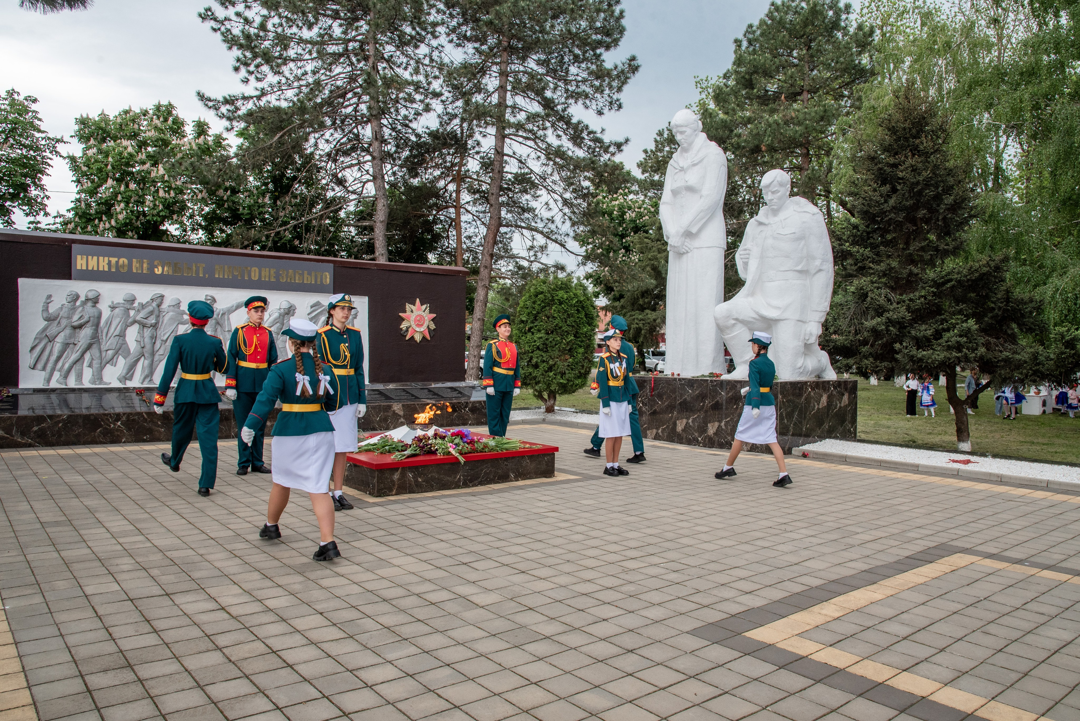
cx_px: 563
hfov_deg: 68.9
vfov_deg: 49.3
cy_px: 368
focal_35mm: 26
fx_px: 786
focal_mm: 24
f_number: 10
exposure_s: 1/160
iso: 640
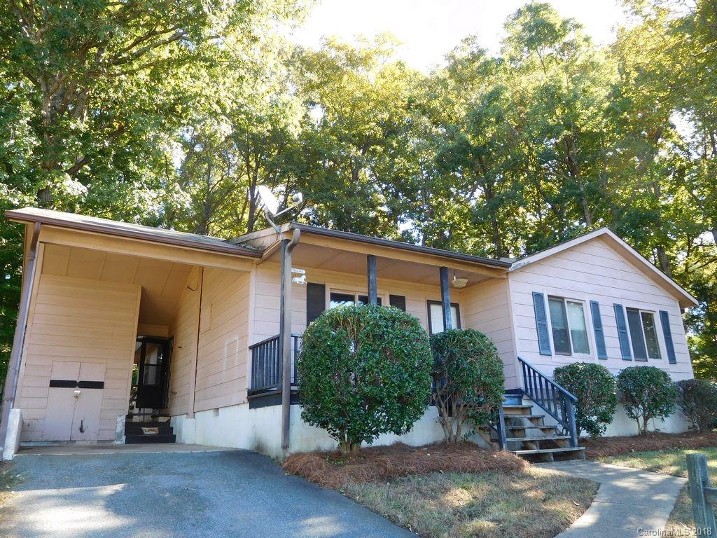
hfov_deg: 69.4
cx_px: 358
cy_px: 269
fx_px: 518
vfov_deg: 54.9
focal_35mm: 25
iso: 125
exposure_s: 1/100
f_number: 3.4
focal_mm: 4.5
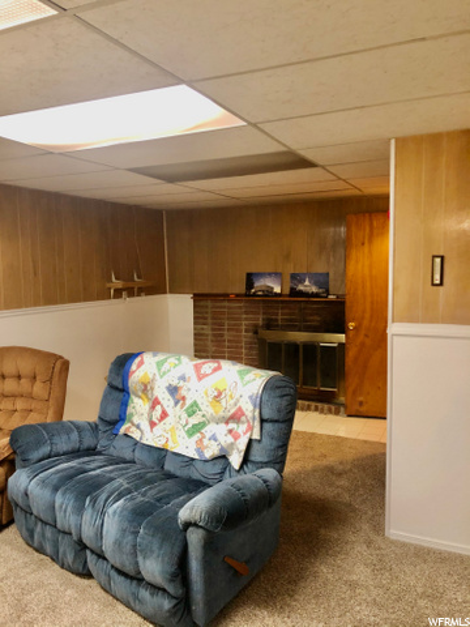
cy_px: 314
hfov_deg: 49.7
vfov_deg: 63.4
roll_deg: +0.3
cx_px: 235
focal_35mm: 28
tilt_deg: -3.2
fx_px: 507
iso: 100
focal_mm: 4
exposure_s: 1/11
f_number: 1.8
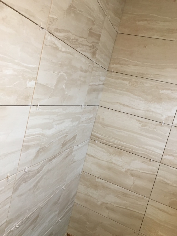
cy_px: 118
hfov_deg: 48.2
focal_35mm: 29
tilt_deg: -8.4
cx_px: 88
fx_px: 198
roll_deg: -14.0
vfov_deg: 61.7
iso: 160
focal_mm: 4.15
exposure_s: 1/33
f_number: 2.2
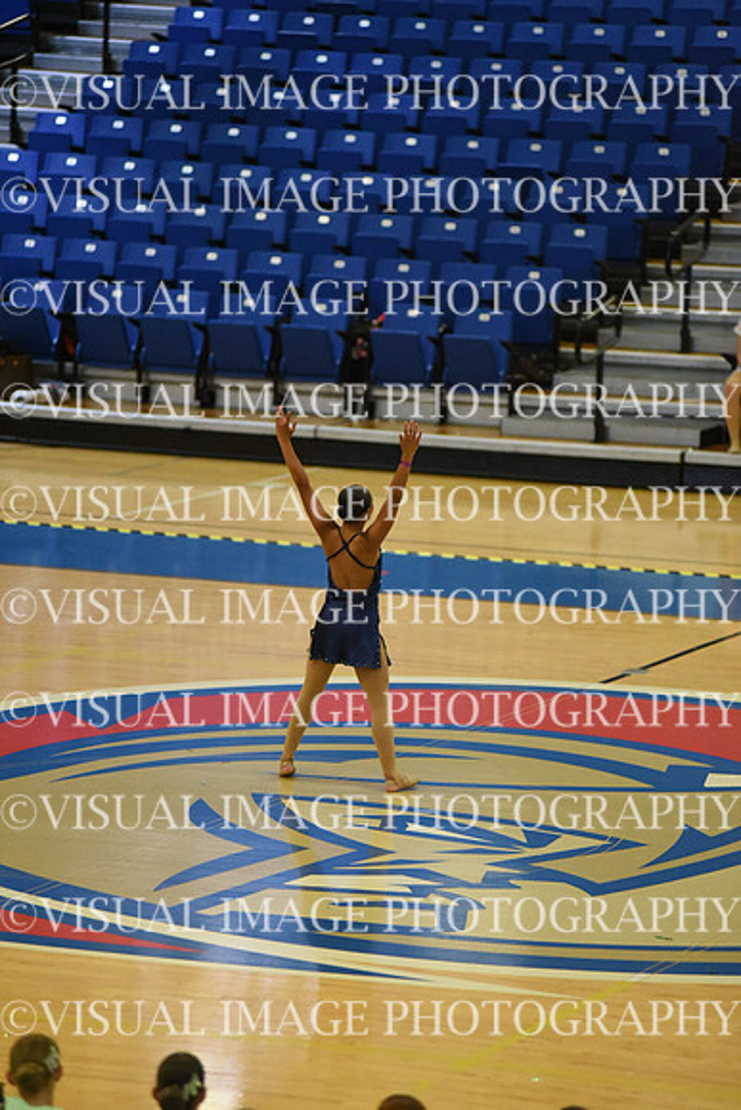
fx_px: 6171
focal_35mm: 200
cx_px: 370
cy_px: 555
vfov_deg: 10.3
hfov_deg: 6.9
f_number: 2.8
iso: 8000
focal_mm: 200
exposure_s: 1/1000
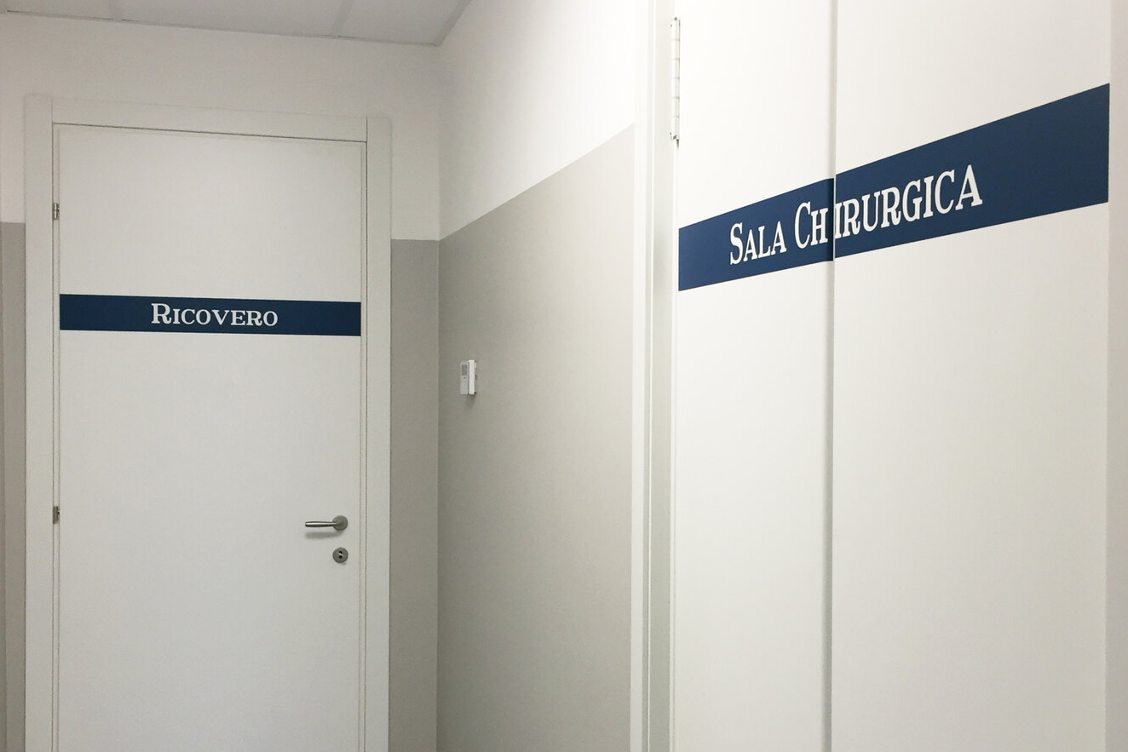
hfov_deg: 47.4
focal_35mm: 41
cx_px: 561
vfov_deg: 32.3
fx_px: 1285
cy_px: 509
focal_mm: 4.15
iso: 32
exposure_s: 1/33
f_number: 2.2
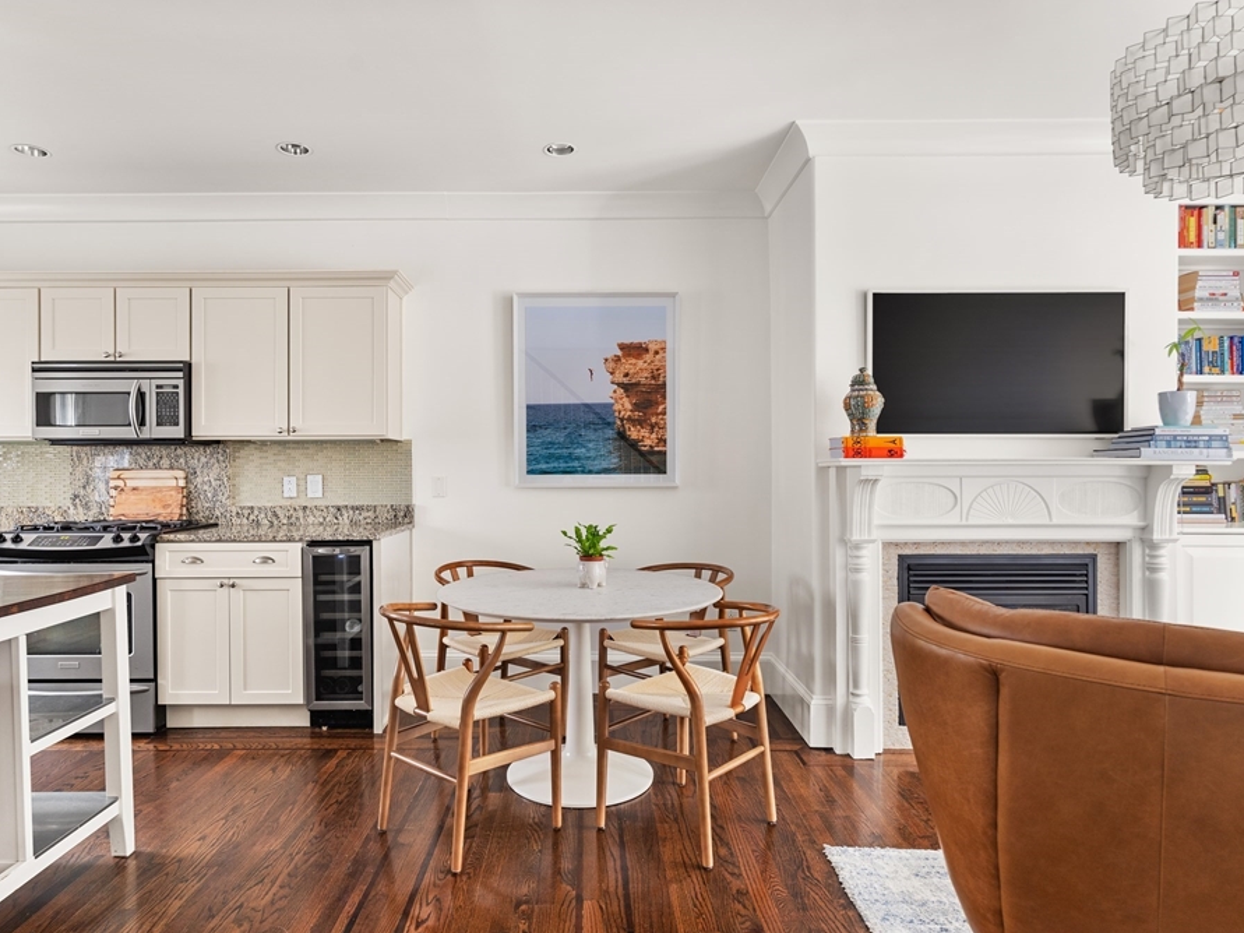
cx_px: 579
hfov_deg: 78.9
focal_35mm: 21
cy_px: 469
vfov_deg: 63.4
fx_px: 755
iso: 320
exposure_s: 1/1.67
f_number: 7.1
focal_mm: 19
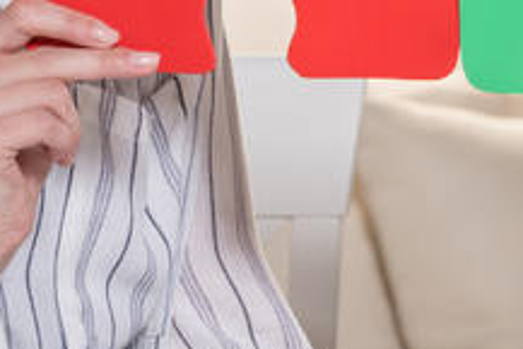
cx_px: 484
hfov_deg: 4.3
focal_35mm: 479
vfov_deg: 2.9
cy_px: -224
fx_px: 6963
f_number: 5.6
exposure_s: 1/160
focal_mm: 130
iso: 100
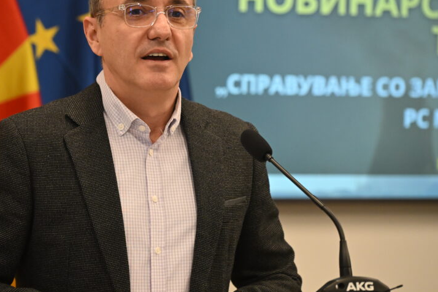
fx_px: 2007
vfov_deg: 8.3
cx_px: 183
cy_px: 116
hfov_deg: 12.4
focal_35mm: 165
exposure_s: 1/800
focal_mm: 115
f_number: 4
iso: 3200
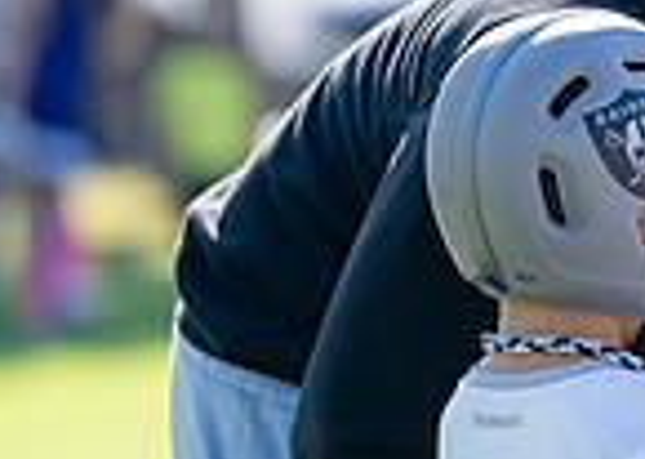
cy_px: -53
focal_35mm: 836
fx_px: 15286
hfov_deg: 2.4
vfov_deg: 1.7
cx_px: 963
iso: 250
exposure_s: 1/2000
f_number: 2.8
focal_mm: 171
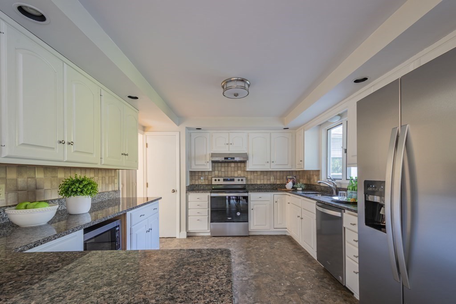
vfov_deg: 77.3
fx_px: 190
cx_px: 228
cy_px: 152
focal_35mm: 15
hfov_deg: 100.4
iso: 100
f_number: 14
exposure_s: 1/1.67
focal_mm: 10
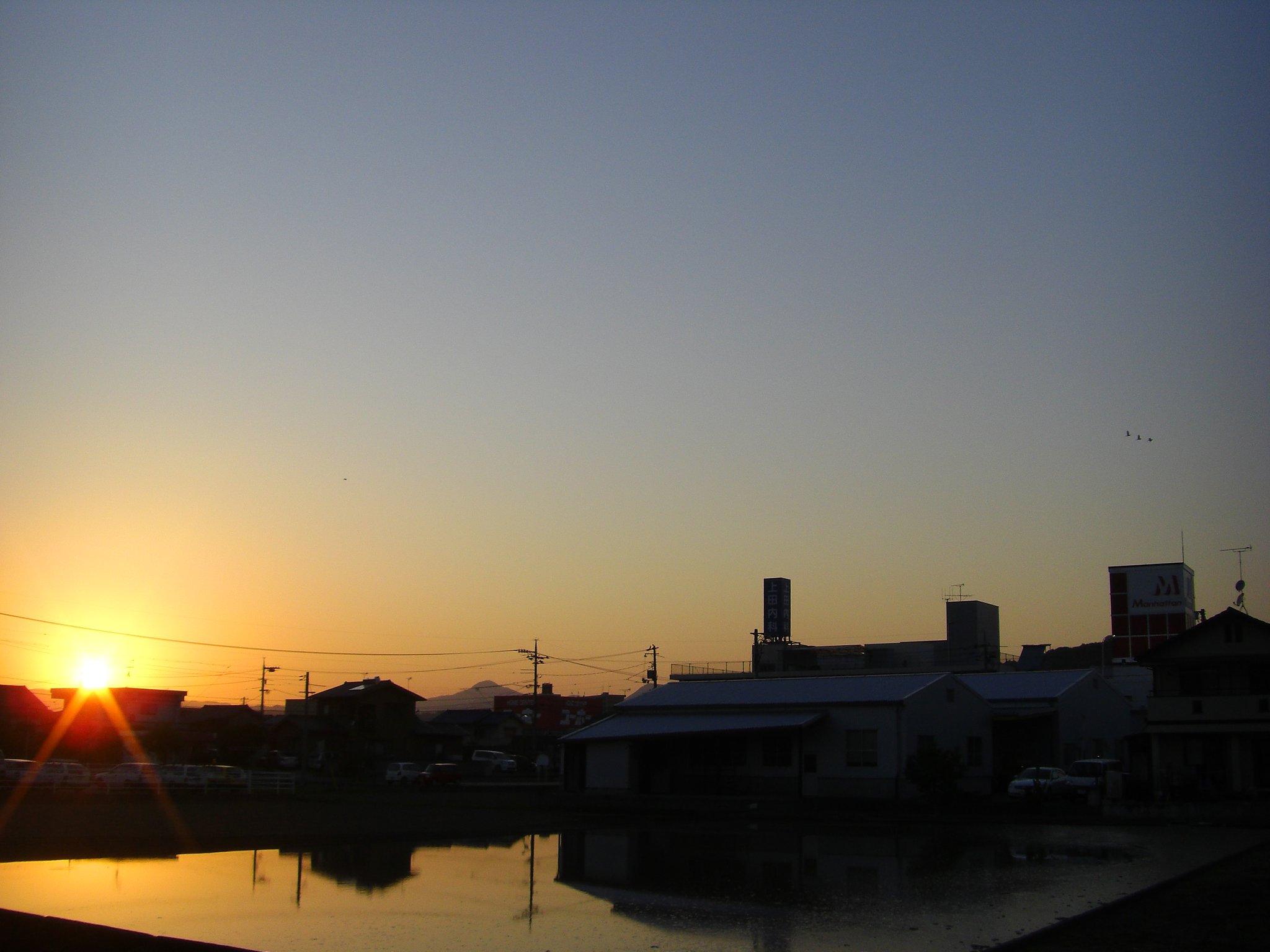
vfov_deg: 37.7
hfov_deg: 49.0
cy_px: 476
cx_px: 635
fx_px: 1394
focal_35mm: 38
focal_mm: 6.3
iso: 50
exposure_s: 1/250
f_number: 4.6
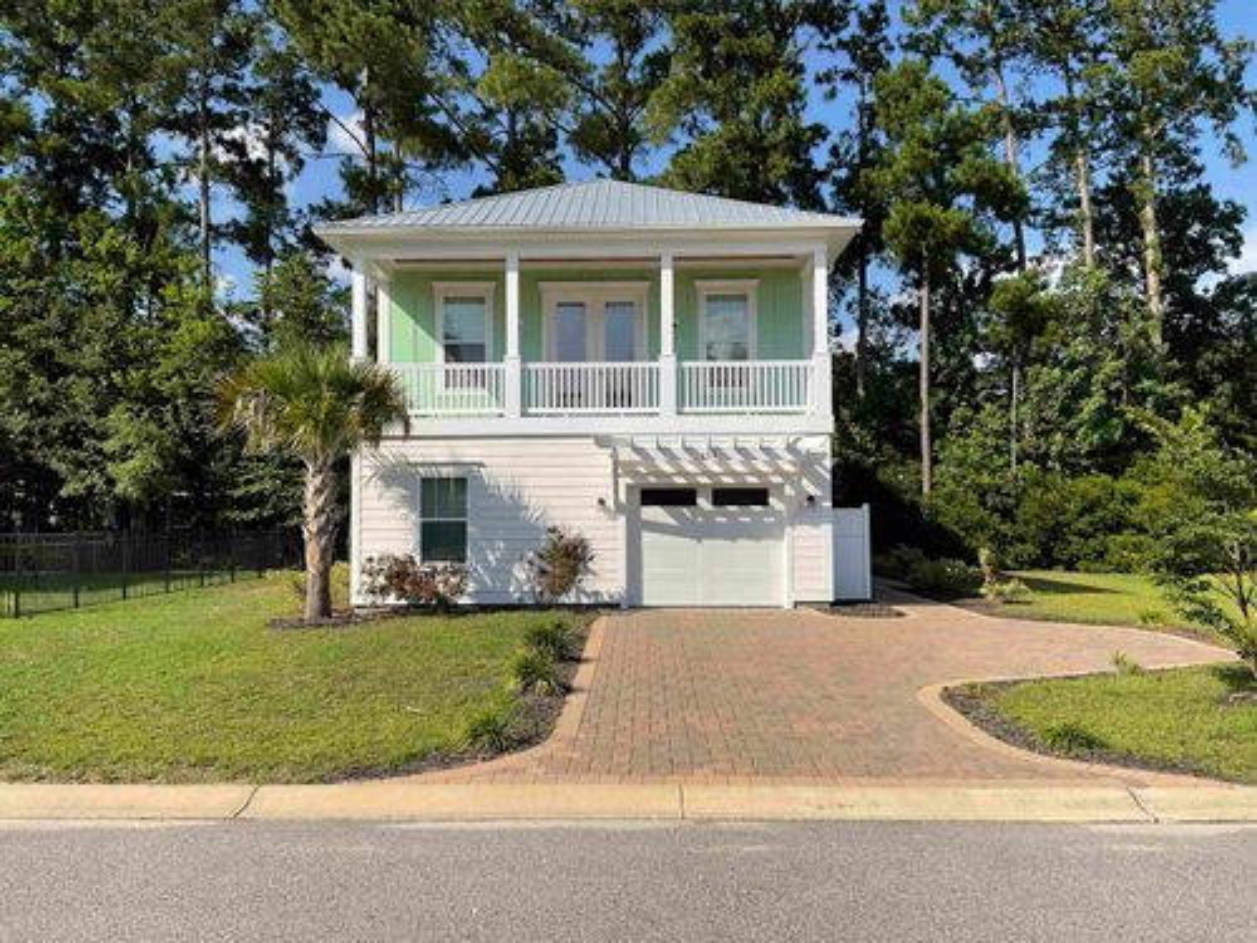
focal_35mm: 29
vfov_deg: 48.2
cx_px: 628
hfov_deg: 61.7
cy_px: 472
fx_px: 1053
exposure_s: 1/2320
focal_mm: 3
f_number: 1.8
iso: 16
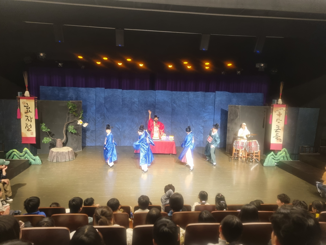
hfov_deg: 67.3
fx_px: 245
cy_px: 122
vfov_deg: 53.1
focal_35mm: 26
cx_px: 163
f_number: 1.8
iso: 320
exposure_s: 1/40
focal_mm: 5.4
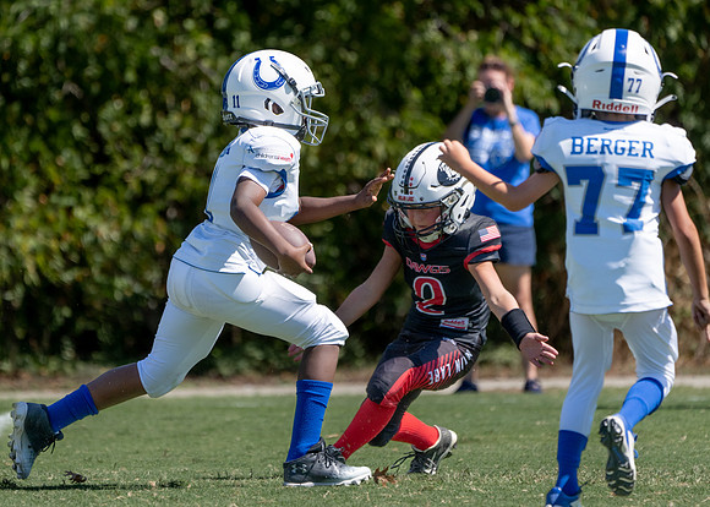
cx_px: 305
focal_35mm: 559
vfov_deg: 2.6
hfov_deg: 3.6
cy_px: 180
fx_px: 11276
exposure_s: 1/1600
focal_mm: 400
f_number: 5.6
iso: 250
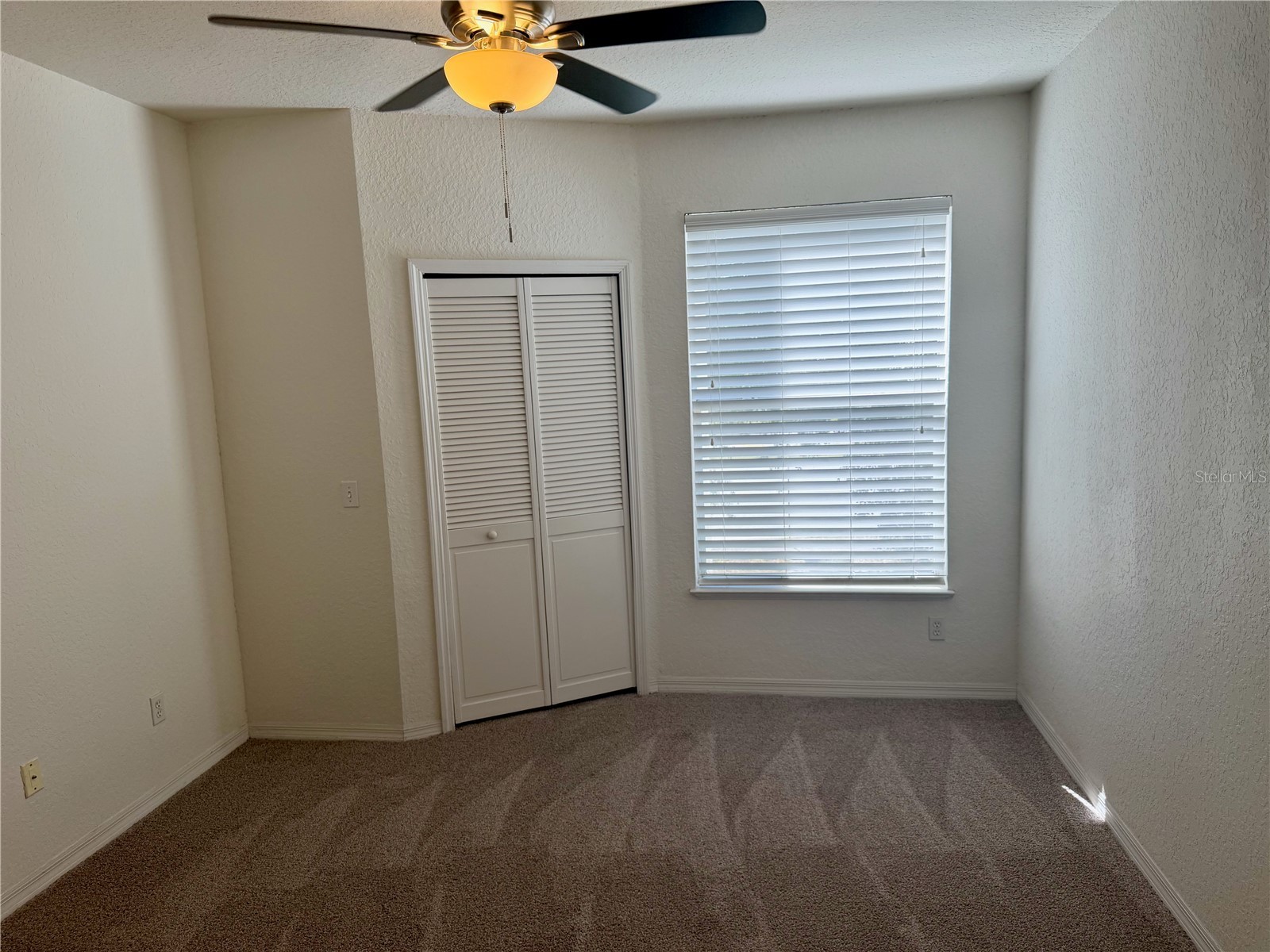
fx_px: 881
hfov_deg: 71.6
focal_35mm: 24
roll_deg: +2.4
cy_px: 476
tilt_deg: -6.9
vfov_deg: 56.8
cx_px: 635
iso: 64
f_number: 1.78
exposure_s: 1/218
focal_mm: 6.76
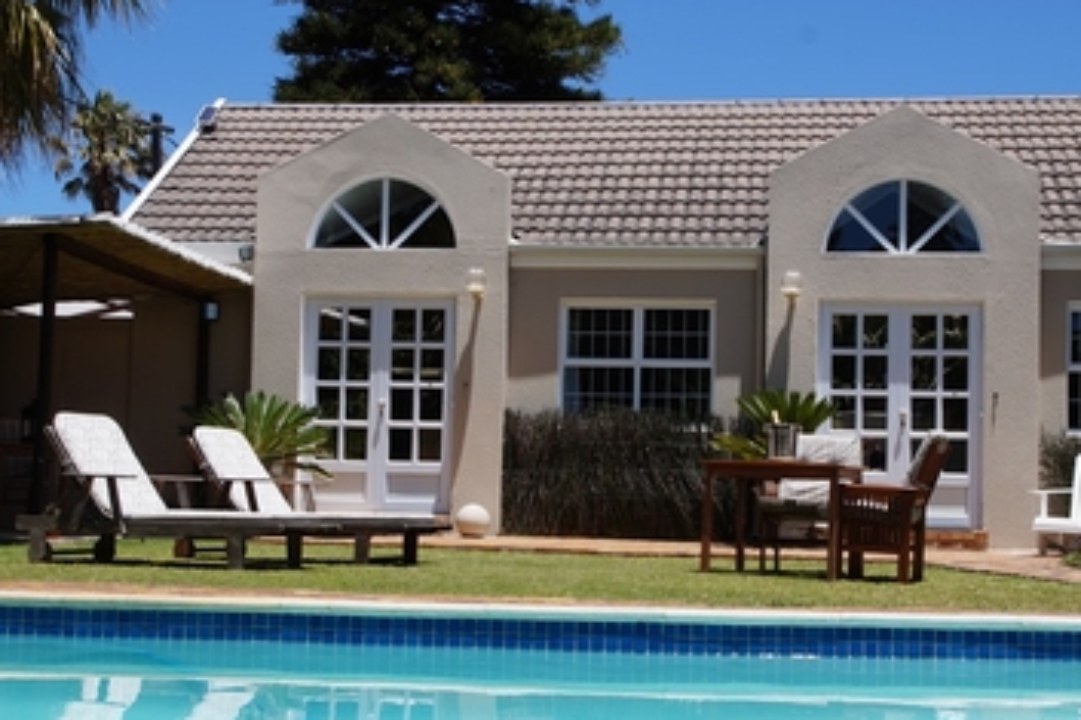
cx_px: 594
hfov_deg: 38.9
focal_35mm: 51
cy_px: 395
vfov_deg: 26.4
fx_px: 1531
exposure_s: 1/200
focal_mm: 30
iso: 100
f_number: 10
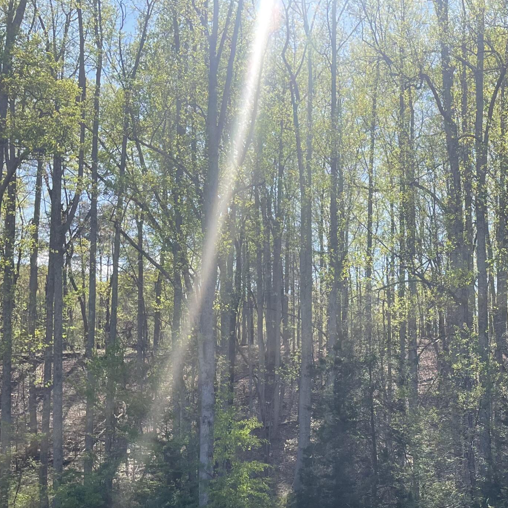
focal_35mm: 50
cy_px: 406
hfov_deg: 32.2
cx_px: 466
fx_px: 830
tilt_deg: +1.9
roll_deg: +0.3
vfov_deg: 33.1
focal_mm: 4.2
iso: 32
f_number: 1.6
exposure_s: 1/1575
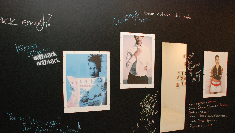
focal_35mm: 32
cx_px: 119
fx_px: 199
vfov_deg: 36.6
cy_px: 74
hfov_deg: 61.0
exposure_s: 1/60
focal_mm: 20
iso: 1250
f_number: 8
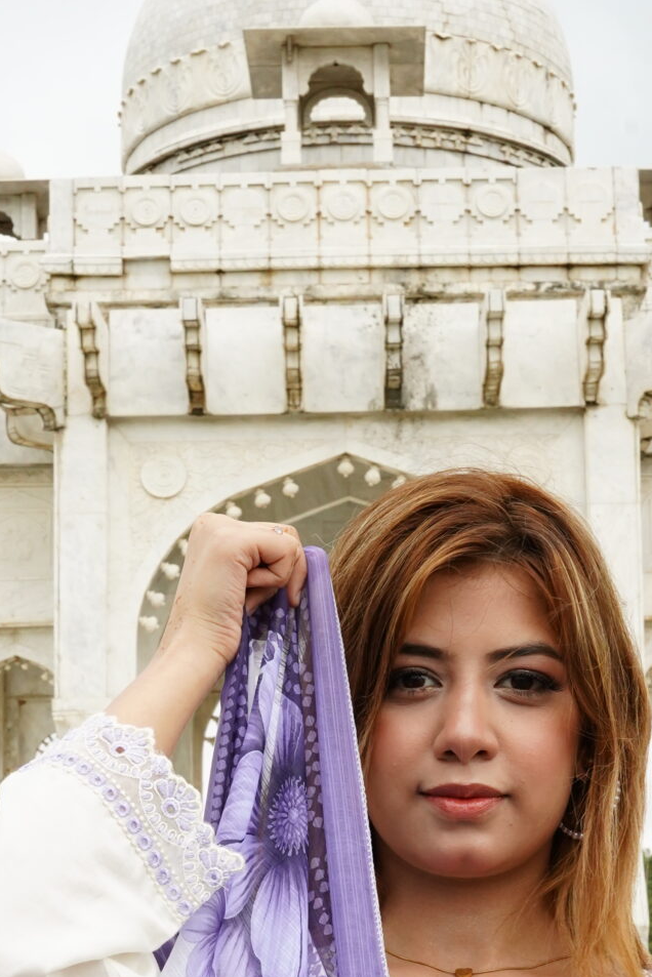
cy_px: 893
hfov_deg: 14.6
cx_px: 346
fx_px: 2552
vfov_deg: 21.2
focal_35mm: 94
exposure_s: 1/100
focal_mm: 35
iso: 1000
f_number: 16
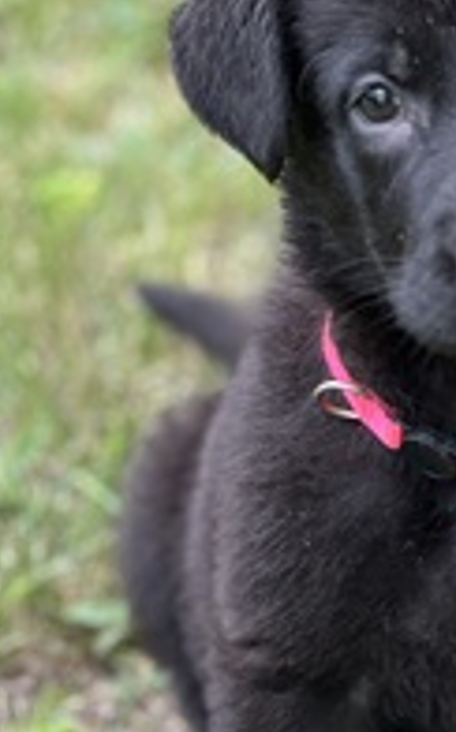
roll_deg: +6.3
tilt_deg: -35.8
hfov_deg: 7.7
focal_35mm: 168
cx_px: 512
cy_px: 573
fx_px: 3350
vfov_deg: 12.4
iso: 125
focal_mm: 9
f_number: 2.8
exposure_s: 1/121
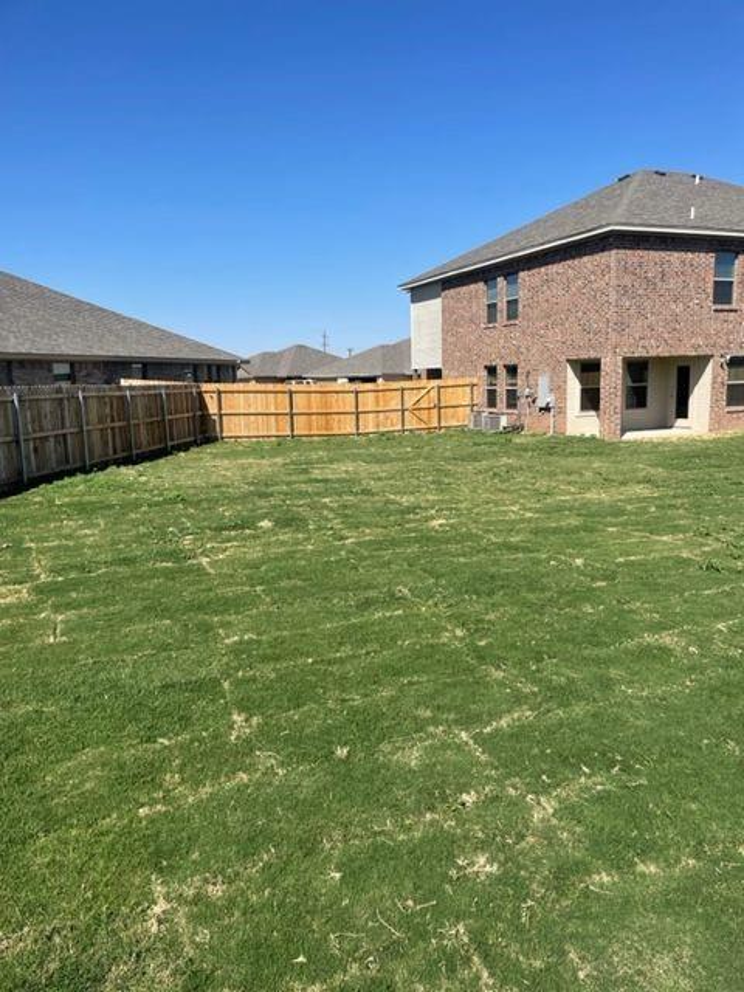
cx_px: 372
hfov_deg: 53.1
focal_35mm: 26
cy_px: 496
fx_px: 745
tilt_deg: -9.8
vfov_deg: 67.3
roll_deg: +1.5
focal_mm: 4.2
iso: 32
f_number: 1.6
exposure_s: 1/3861
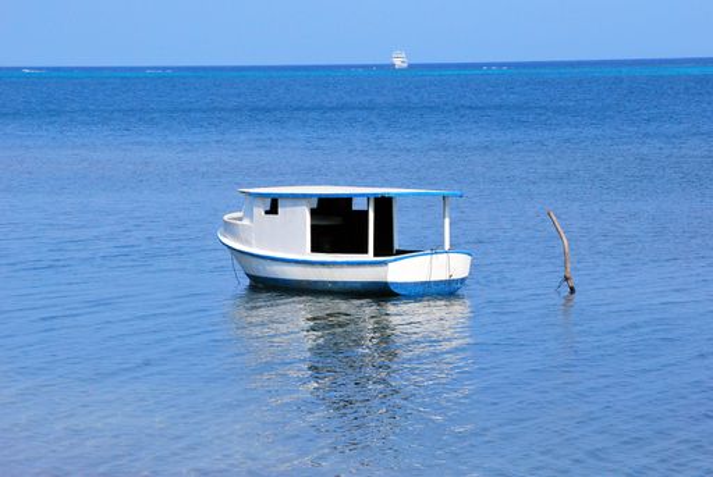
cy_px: 238
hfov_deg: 13.4
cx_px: 356
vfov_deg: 9.0
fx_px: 3035
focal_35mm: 153
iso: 800
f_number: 10
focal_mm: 102
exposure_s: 1/1600
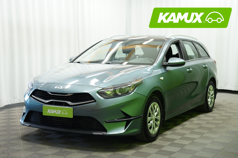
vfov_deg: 23.0
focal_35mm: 59
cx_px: 119
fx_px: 390
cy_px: 79
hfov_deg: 33.9
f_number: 5
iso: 500
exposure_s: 1/15
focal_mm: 59
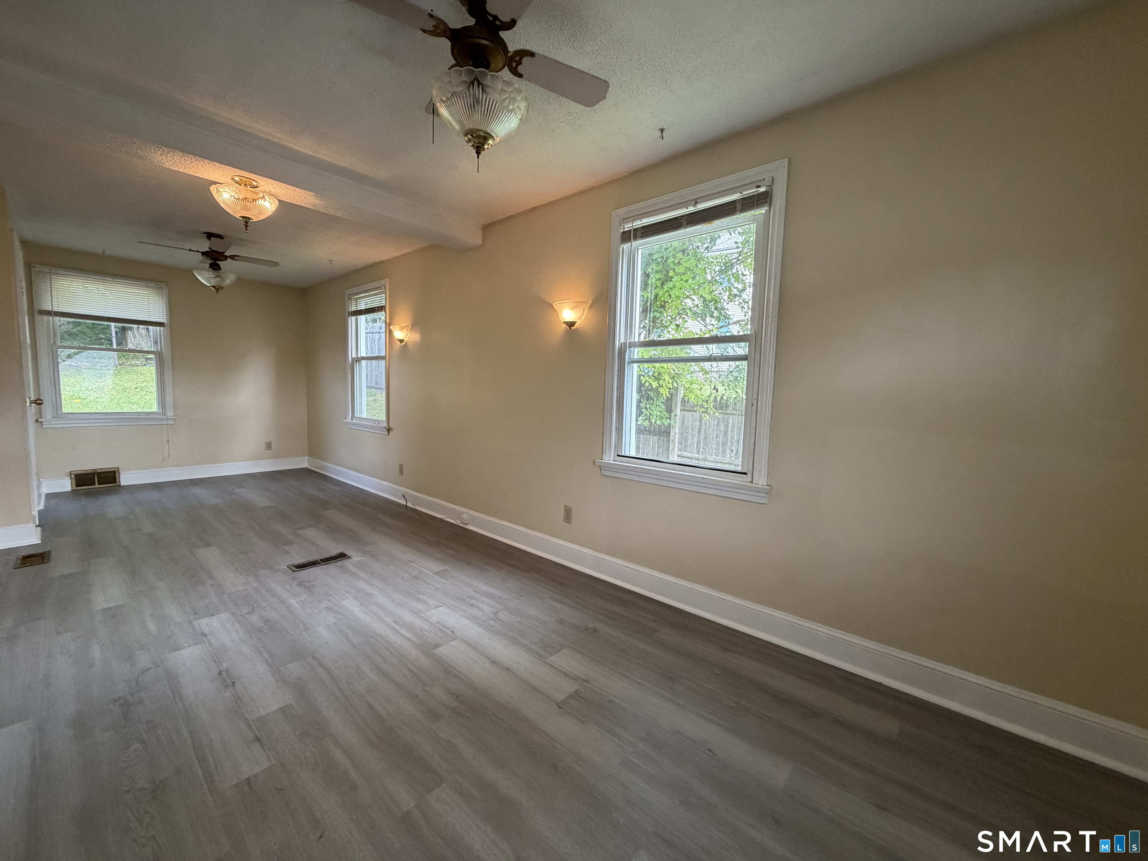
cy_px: 430
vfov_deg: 85.7
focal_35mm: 14
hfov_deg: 102.1
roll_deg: -1.4
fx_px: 464
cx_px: 574
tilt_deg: -4.4
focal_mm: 2.22
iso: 200
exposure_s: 1/120
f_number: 2.2
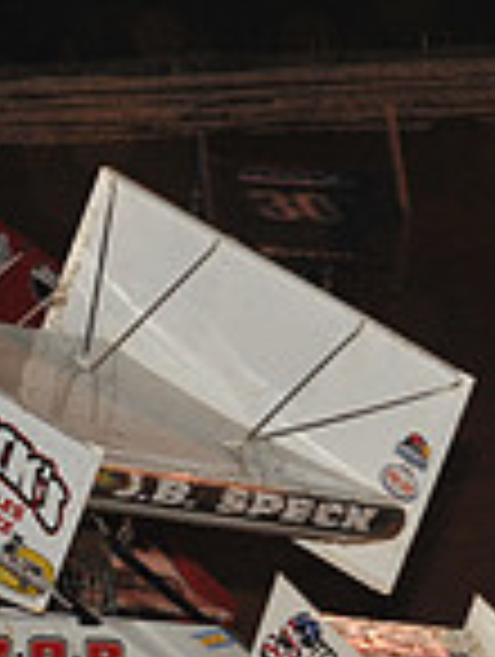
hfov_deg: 3.1
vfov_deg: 4.1
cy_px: 572
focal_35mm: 477
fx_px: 9068
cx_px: -4
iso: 1250
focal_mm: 125
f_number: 7.1
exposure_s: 1/320
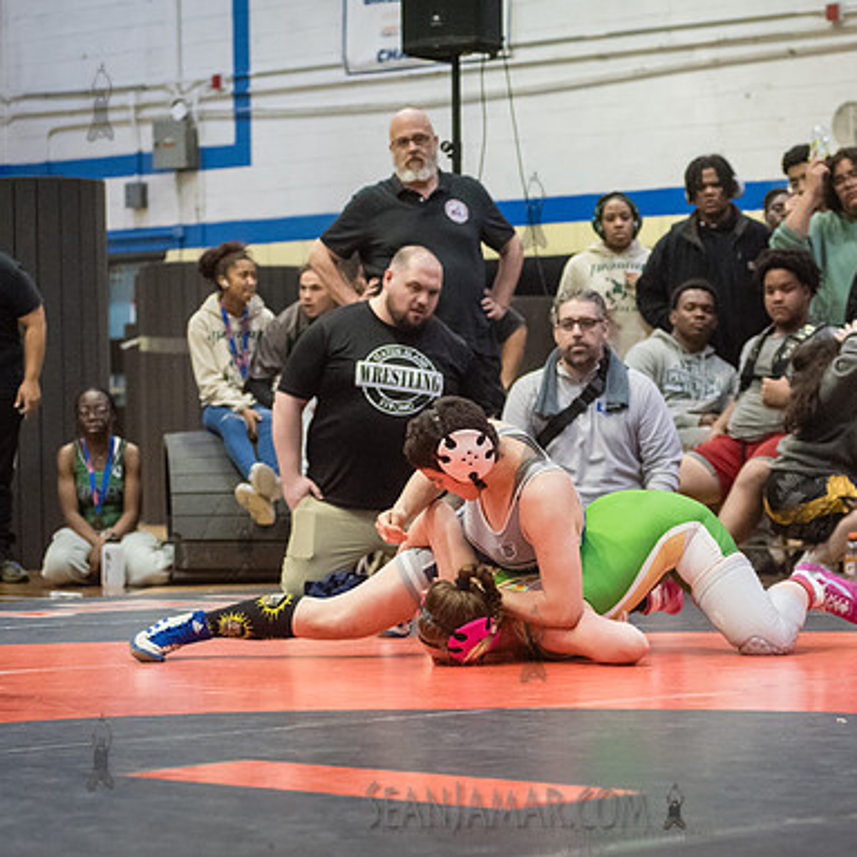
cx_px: 601
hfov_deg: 14.5
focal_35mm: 120
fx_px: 3361
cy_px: 483
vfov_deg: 14.5
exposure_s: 1/400
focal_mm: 80
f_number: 3.5
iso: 8000
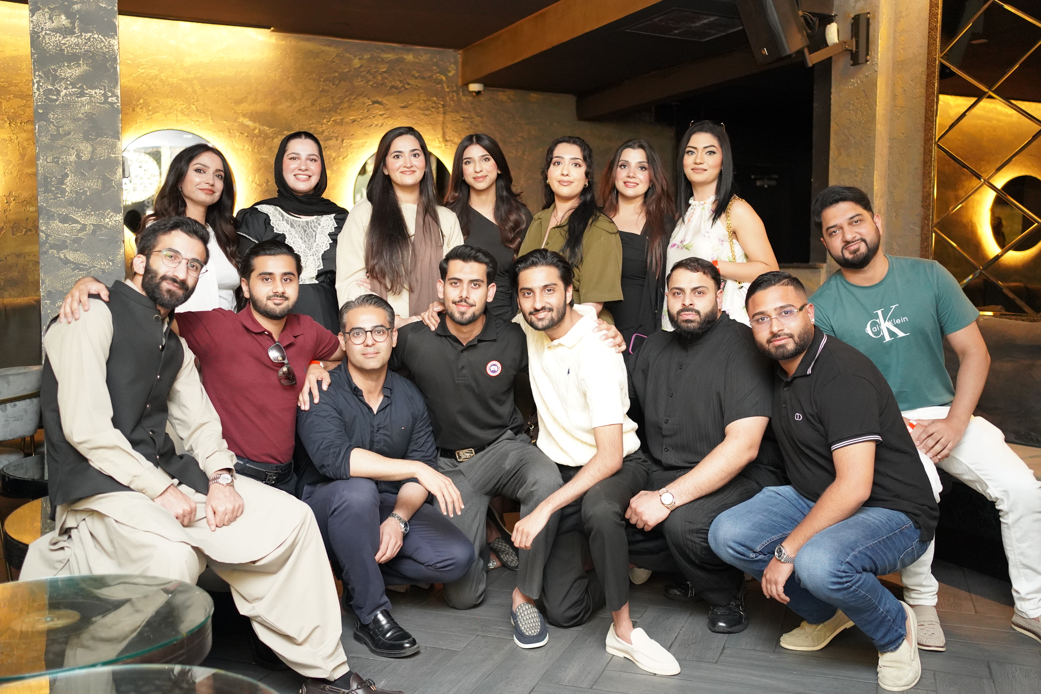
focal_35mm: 35
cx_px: 520
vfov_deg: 37.9
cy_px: 347
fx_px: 1012
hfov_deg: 54.4
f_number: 2.2
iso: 6400
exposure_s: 1/160
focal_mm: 35
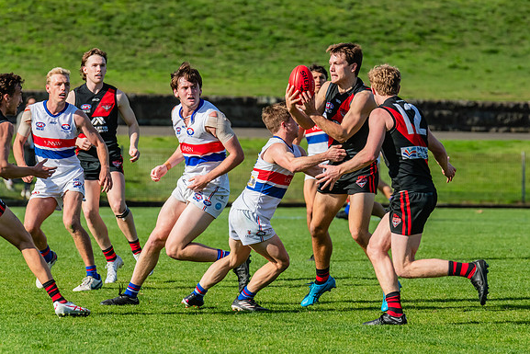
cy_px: 158
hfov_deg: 4.5
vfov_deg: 3.0
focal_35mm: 459
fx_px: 6759
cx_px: 323
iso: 800
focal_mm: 360
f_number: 10
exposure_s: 1/1600
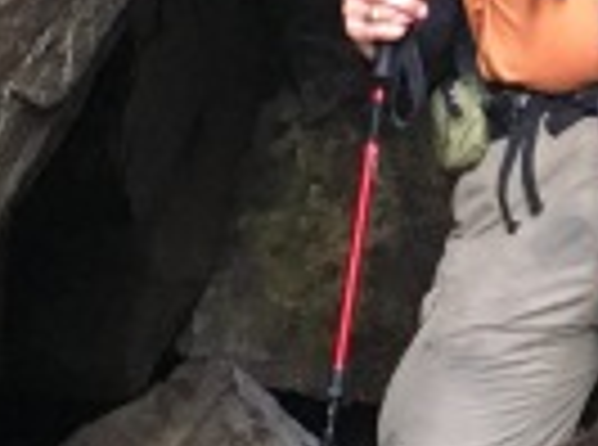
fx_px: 3015
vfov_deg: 8.3
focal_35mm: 175
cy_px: -194
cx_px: 773
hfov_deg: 11.1
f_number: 2.2
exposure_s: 1/30
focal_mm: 4.15
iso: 200
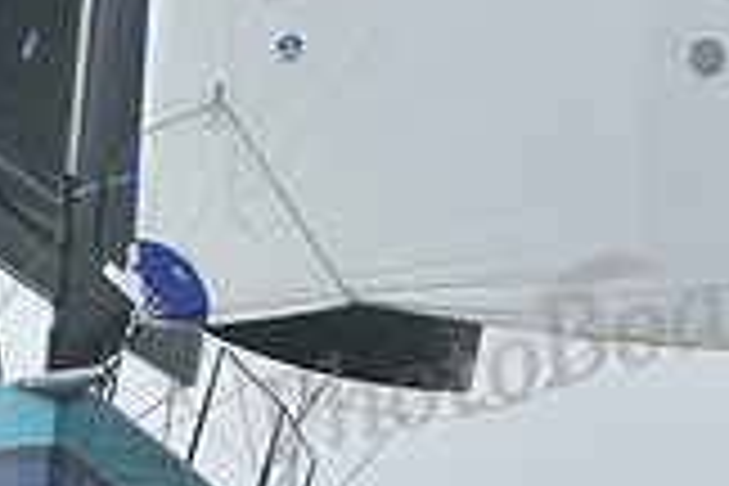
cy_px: 178
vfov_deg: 1.0
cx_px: 27
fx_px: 28935
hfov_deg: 1.4
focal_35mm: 1429
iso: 320
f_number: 7.1
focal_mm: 400
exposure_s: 1/1000
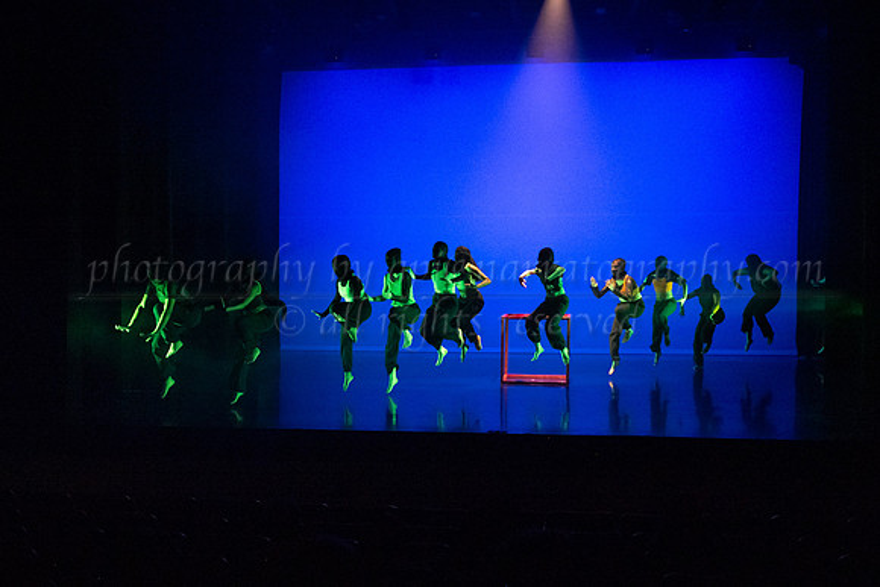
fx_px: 1105
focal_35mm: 45
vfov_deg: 29.7
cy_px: 329
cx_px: 384
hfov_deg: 43.3
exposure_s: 1/200
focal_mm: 40
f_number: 2.8
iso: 4000
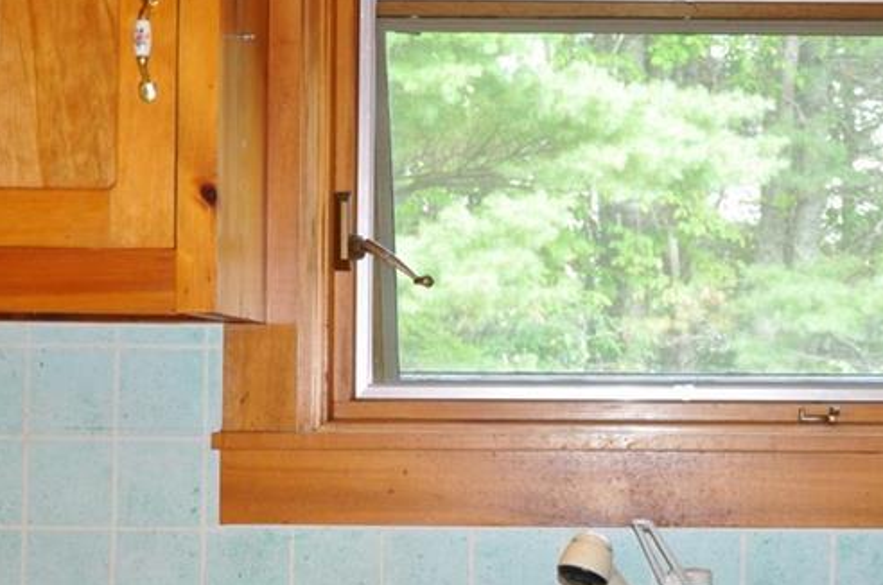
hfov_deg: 25.7
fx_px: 1910
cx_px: 653
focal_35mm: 78
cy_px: 340
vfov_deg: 17.4
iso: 800
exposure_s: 1/60
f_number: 4
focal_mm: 25
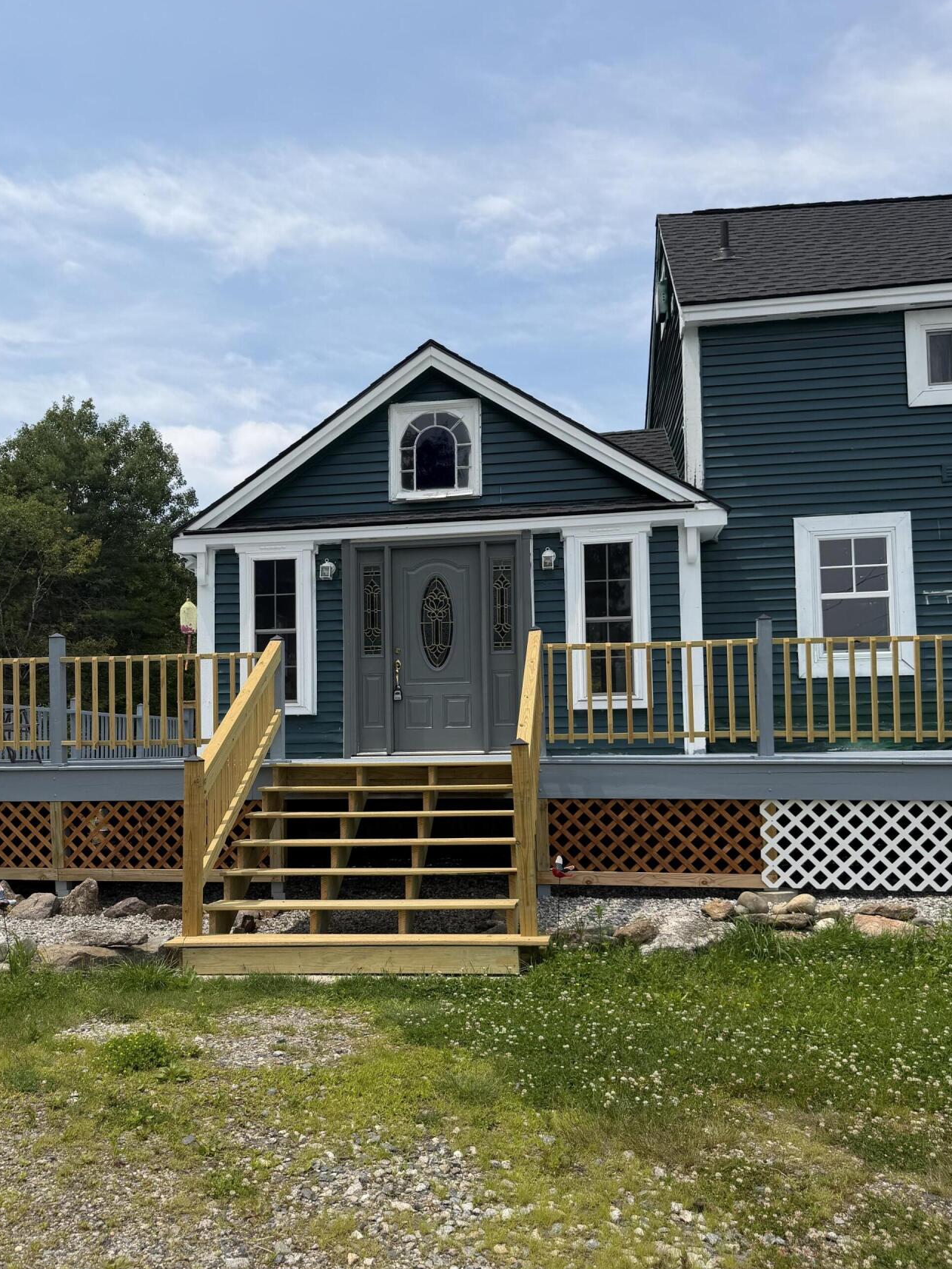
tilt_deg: +0.9
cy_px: 675
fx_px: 1026
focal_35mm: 28
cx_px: 409
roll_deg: +1.5
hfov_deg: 49.6
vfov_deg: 63.4
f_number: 1.78
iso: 80
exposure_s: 1/5319
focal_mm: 6.76
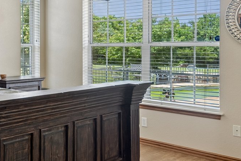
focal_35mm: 49
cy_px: 55
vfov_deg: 27.4
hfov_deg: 36.2
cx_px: -2
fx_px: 328
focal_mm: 16
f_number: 8
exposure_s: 1/8
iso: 200
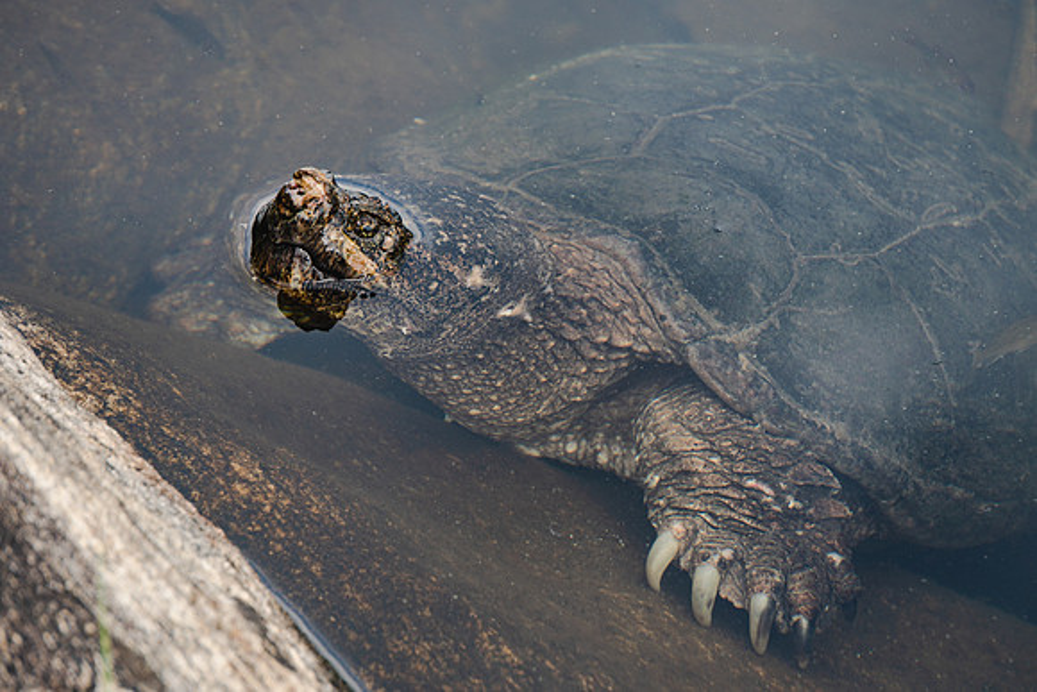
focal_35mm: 315
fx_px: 9075
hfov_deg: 6.5
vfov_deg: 4.4
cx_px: 518
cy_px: 346
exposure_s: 1/80
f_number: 8
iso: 100
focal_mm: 210
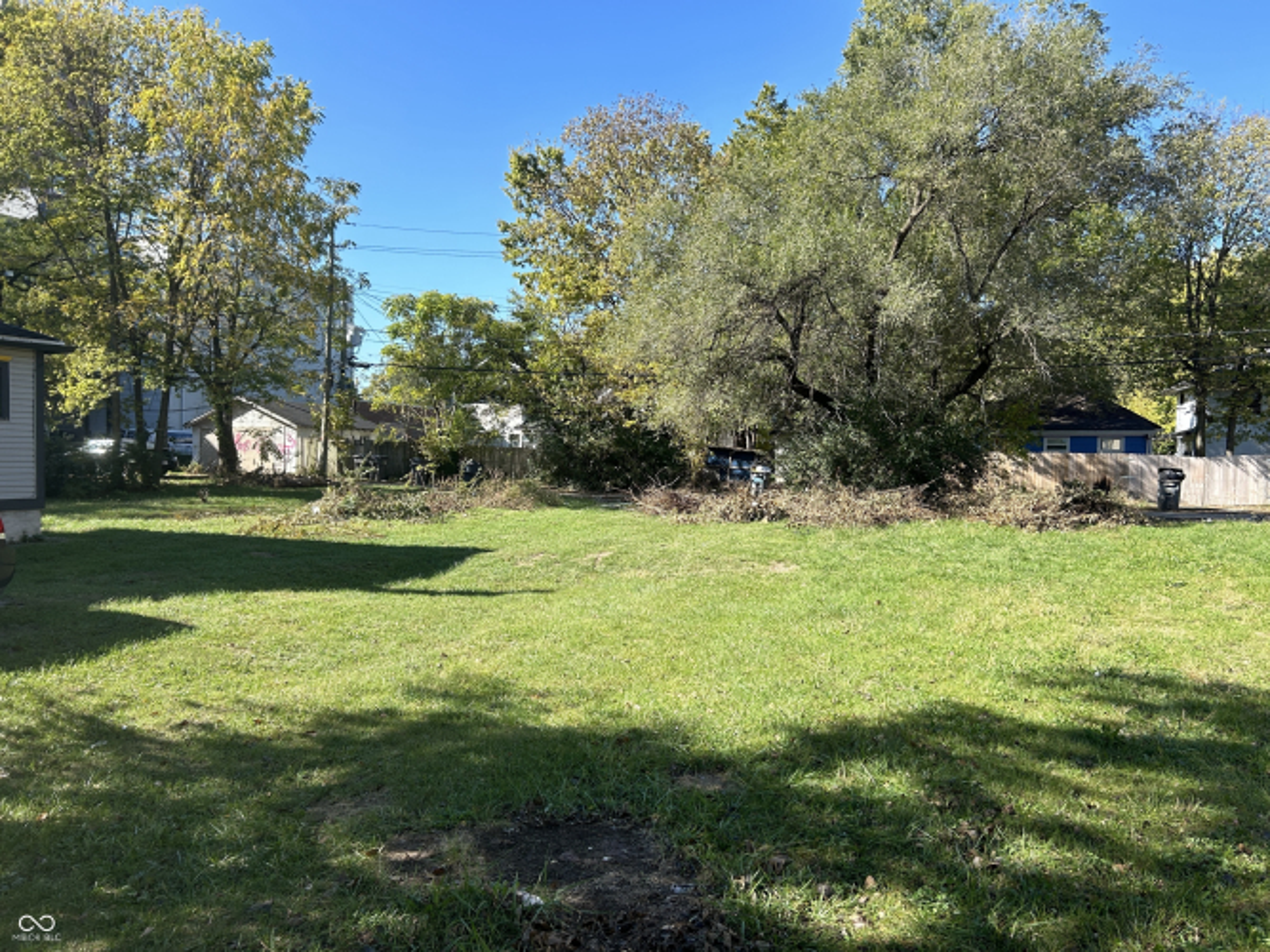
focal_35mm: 26
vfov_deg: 53.0
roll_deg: -0.4
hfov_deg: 67.3
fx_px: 954
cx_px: 635
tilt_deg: -1.4
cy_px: 476
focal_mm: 5.7
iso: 50
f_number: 1.5
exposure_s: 1/1377
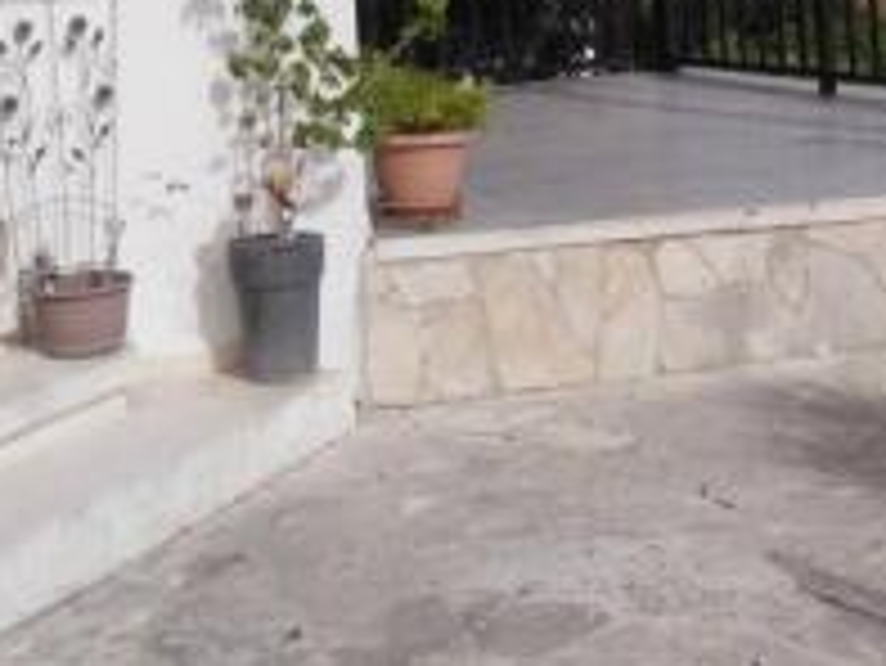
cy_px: 16
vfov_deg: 18.7
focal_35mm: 77
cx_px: 501
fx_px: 1972
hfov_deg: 25.3
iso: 101
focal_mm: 3.46
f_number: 2.2
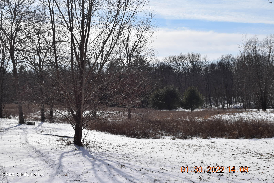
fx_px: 388
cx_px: 137
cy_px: 92
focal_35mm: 51
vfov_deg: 26.5
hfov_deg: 38.9
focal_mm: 34
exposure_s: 1/640
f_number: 13
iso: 200
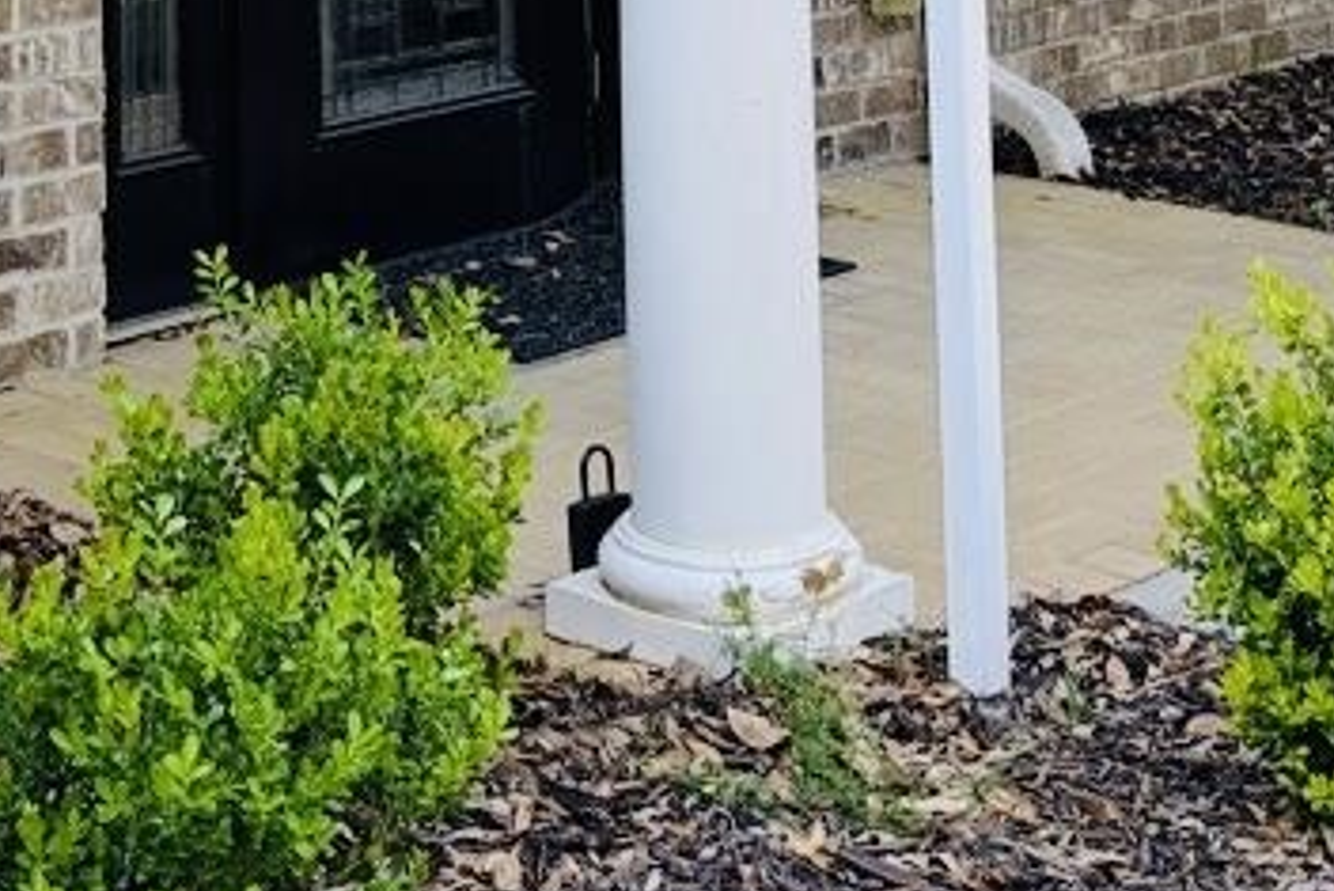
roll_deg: +1.2
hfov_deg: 21.8
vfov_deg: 13.1
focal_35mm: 93
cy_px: -775
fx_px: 3447
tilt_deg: +4.5
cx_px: 396
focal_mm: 6.76
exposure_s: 1/1250
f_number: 1.78
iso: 100
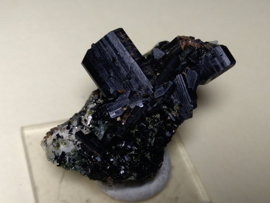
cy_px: 102
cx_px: 135
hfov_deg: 67.3
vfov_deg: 53.1
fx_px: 203
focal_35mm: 26
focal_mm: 3.54
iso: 123
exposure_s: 1/30
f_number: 2
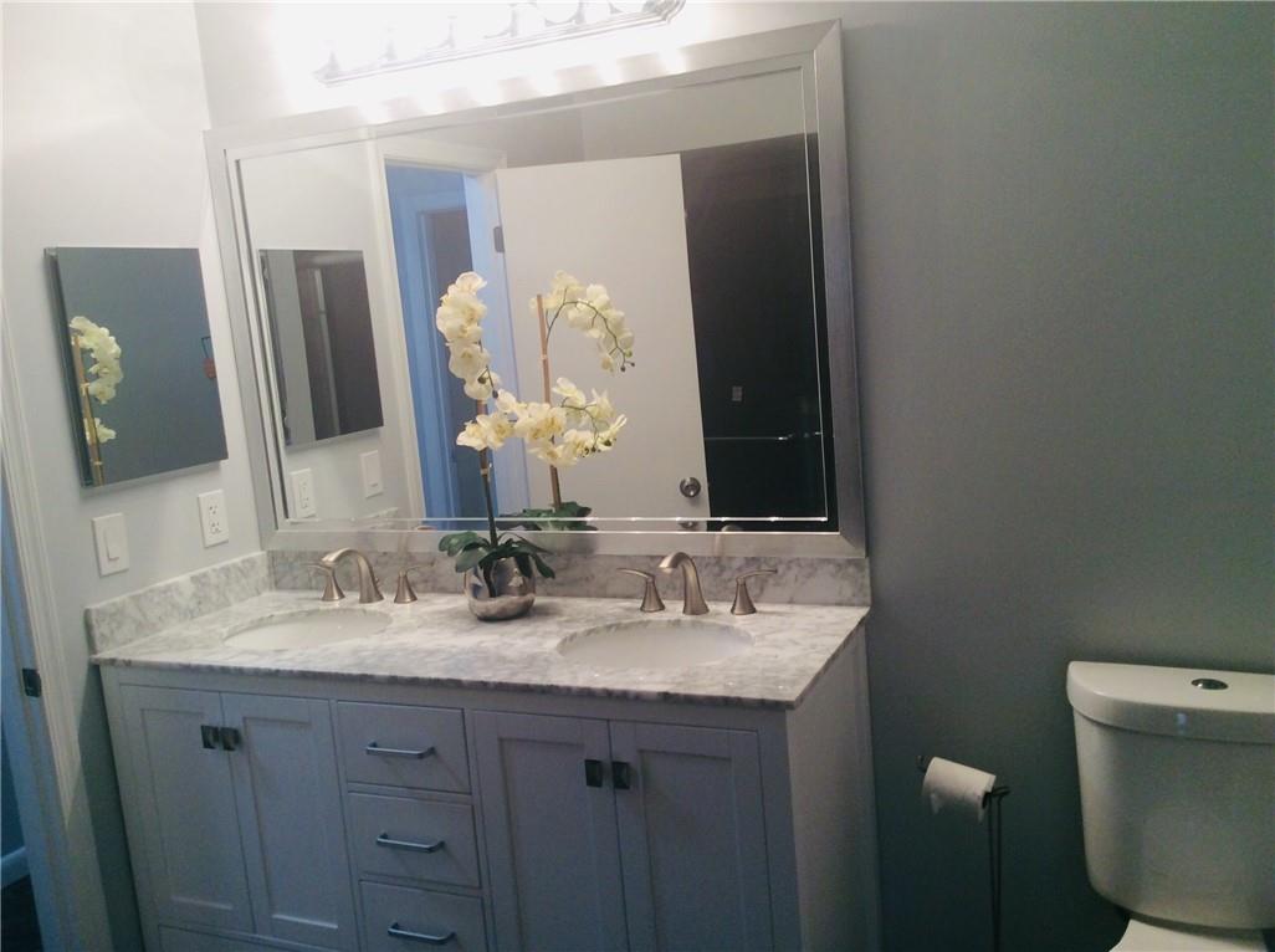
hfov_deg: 56.9
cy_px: 476
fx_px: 1177
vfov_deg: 44.0
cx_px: 638
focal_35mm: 32
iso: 32
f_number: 2.4
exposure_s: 1/30
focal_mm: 3.3
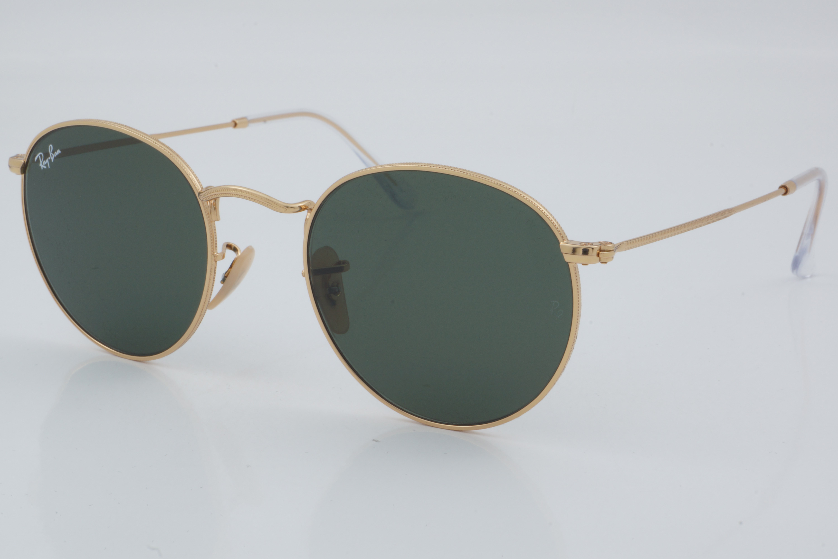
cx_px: 419
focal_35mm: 75
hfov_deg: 27.0
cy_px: 280
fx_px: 1746
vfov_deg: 18.2
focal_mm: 50
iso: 100
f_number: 29
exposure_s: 1/4
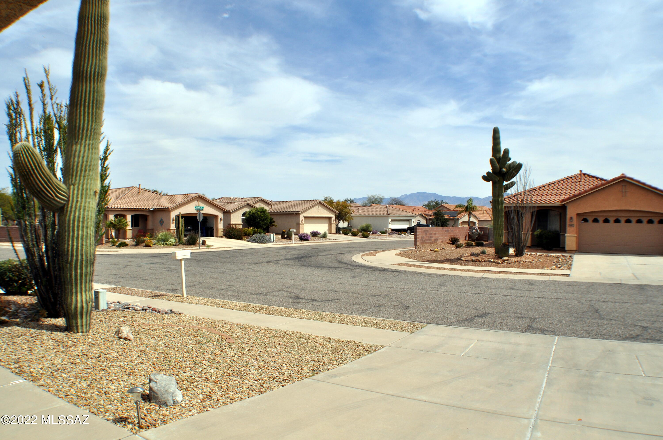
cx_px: 332
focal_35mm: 30
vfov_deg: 43.5
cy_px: 220
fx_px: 552
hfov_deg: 62.0
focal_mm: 20
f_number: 11
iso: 200
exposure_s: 1/500
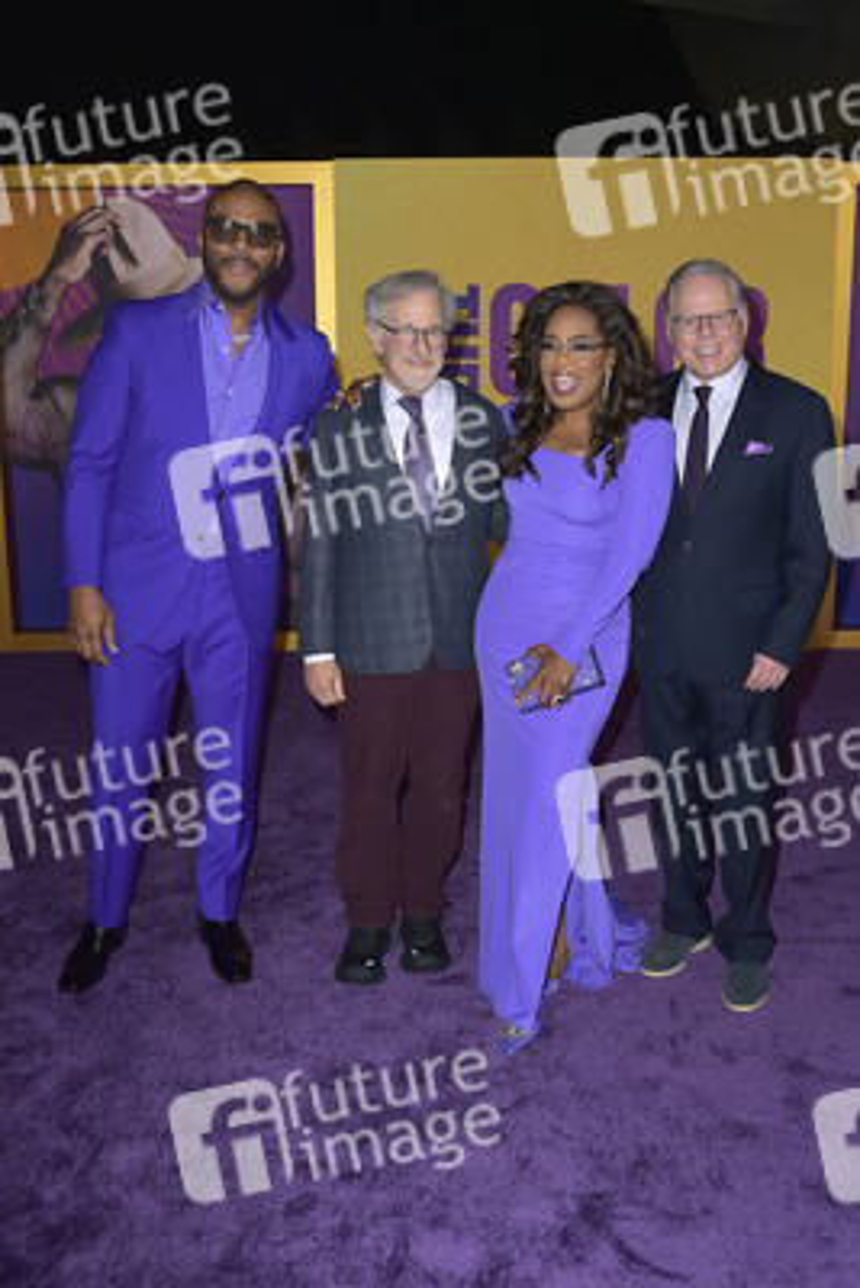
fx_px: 1146
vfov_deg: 58.7
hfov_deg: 41.1
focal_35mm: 32
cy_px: 644
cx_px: 430
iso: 320
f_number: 6.3
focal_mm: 32
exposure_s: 1/250
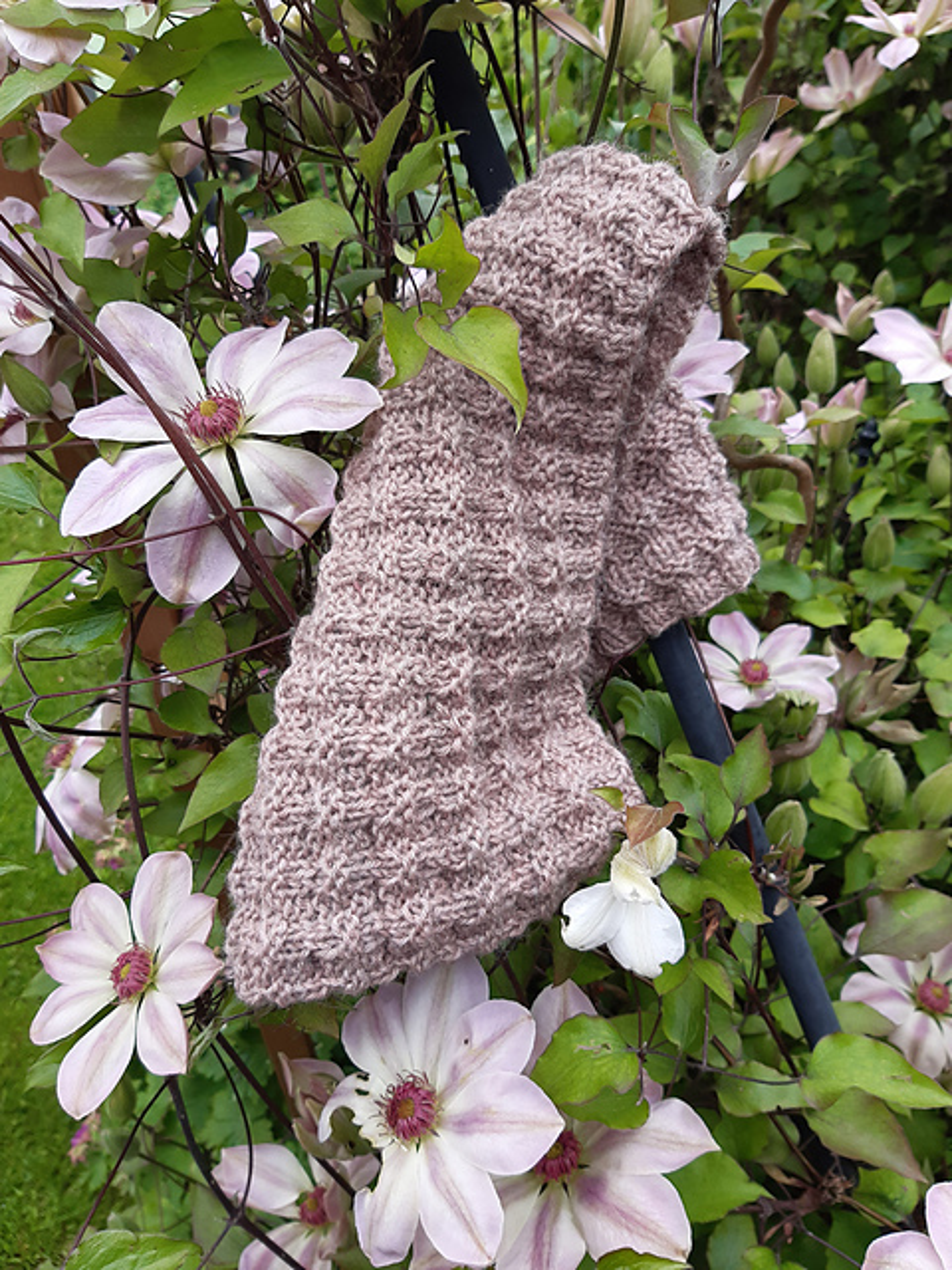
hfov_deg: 53.1
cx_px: 476
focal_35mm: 26
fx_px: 953
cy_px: 635
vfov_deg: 67.3
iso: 40
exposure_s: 1/182
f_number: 1.7
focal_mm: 3.92
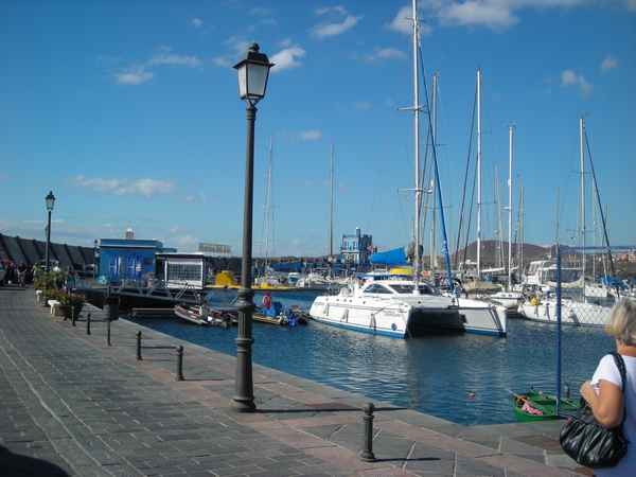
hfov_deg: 45.8
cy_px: 238
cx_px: 318
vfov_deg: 35.1
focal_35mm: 41
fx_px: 753
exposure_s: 1/278
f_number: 6.6
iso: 50
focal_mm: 6.8
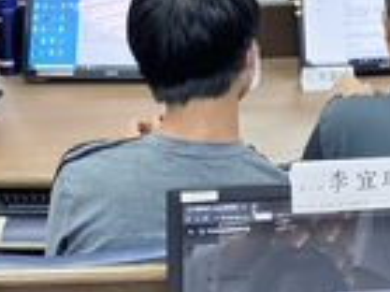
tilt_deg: -14.6
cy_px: -39
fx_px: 844
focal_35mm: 75
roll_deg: -0.9
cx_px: 297
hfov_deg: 25.7
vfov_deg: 18.7
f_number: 1.8
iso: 125
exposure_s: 1/60
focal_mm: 4.25
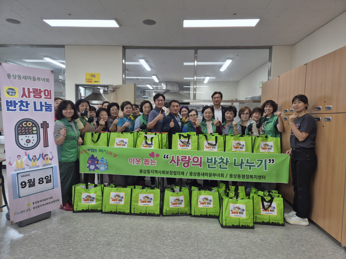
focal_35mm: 23
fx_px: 230
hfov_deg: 73.9
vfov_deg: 58.9
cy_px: 130
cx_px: 173
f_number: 1.8
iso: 40
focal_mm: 5.4
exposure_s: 1/120
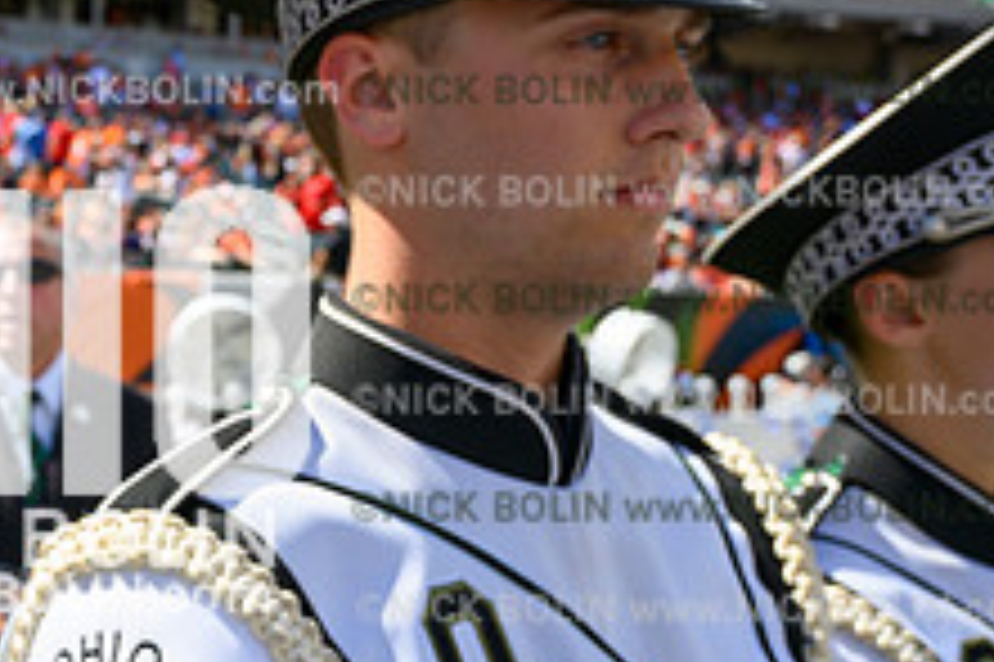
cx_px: -9
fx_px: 1738
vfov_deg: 21.5
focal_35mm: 63
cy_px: 401
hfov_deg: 29.7
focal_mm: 24
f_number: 5.6
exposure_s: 1/640
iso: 100
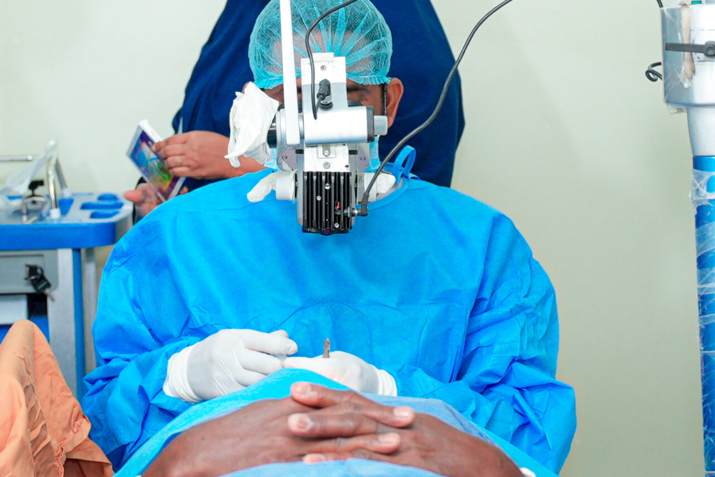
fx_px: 2186
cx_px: 259
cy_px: 35
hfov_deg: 18.5
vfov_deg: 12.4
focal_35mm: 110
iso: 640
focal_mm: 37
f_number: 2.8
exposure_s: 1/100
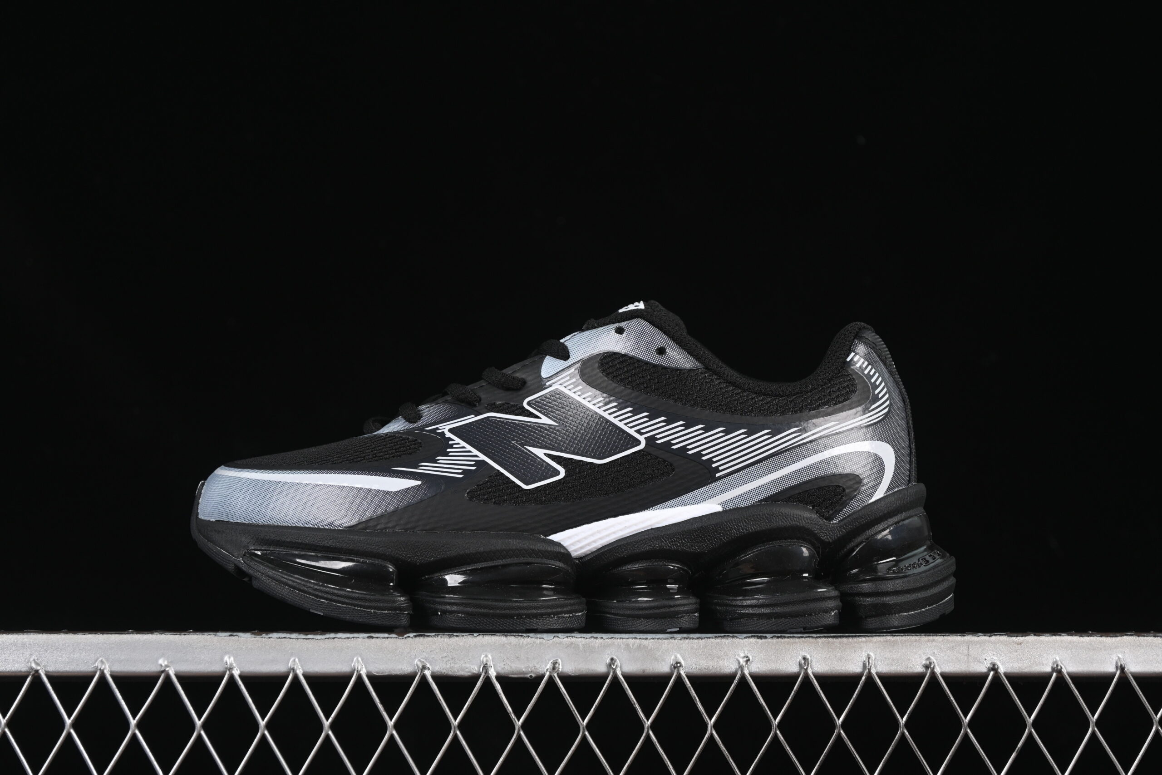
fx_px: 2421
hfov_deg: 27.0
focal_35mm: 75
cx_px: 581
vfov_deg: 18.2
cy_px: 388
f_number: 6.3
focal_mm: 50
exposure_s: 1/50
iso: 160
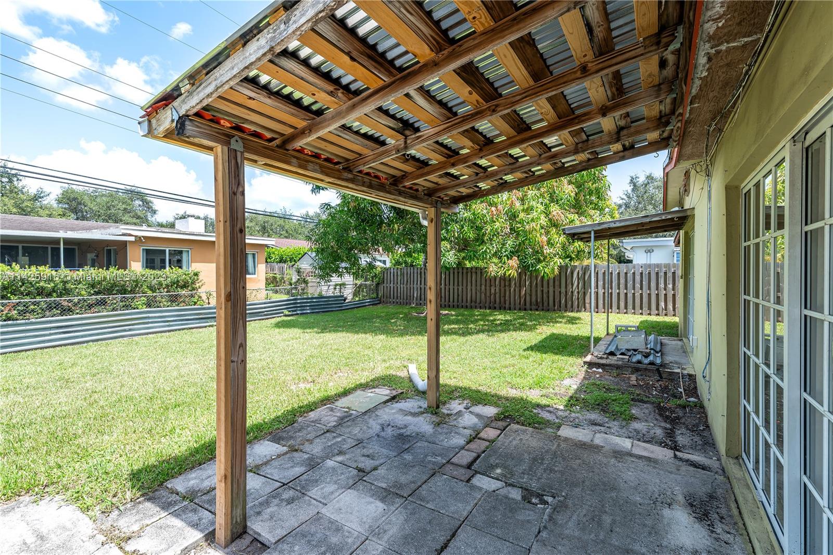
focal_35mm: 16
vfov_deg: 73.7
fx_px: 370
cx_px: 416
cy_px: 278
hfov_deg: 96.7
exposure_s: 1/80
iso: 100
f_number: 9
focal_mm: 16
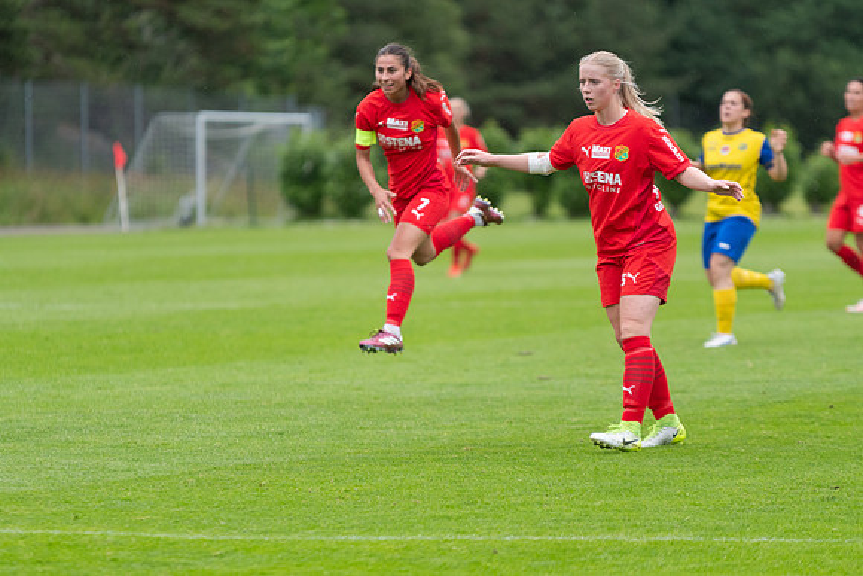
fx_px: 7193
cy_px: 288
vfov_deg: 4.6
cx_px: 432
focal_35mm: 300
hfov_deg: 6.9
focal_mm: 200
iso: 450
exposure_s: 1/1600
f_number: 3.2
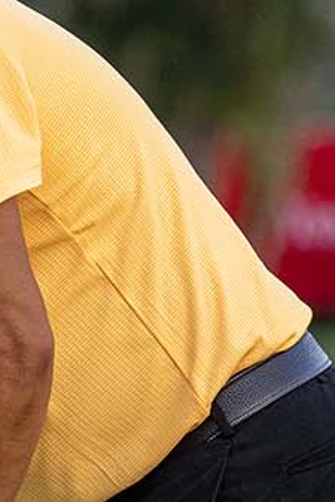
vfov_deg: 2.6
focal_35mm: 791
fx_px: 11029
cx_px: -152
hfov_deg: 1.7
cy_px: 737
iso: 1000
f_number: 4.5
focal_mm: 185
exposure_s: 1/400
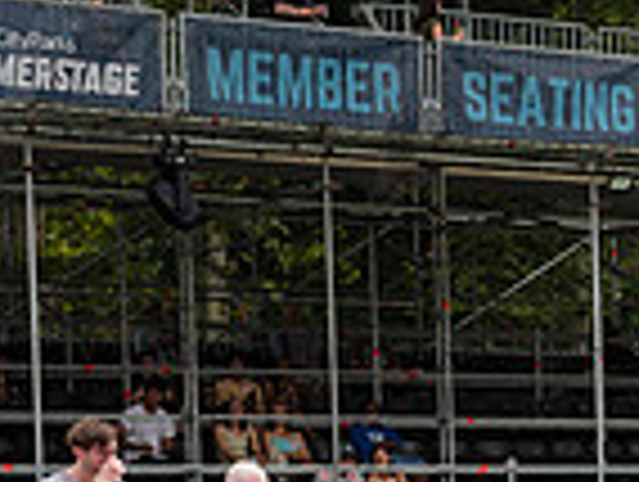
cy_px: 777
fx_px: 3217
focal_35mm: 174
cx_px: 1269
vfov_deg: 8.3
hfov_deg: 10.4
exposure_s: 1/640
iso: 500
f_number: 3.5
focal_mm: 44
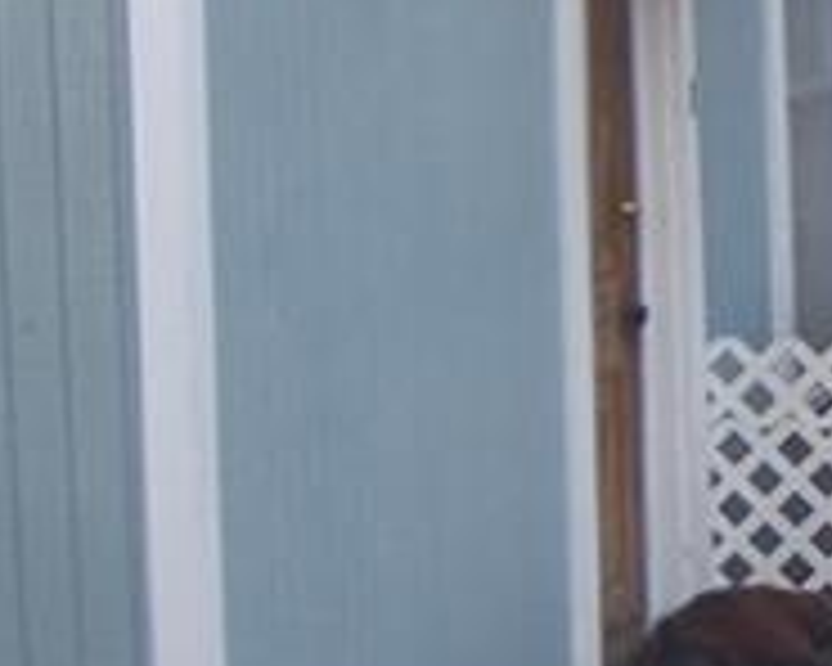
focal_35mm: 202
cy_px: 108
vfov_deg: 7.6
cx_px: 1889
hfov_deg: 8.8
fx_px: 4974
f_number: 5
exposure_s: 1/100
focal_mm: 26
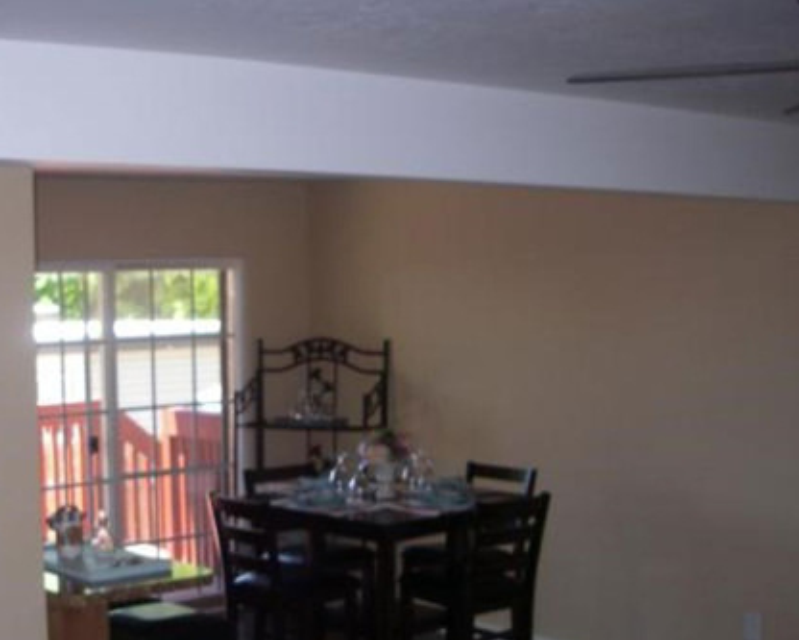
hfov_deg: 32.7
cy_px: 459
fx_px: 1348
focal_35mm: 57
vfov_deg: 26.4
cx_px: 252
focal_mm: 6.3
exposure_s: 1/40
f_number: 3.3
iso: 160
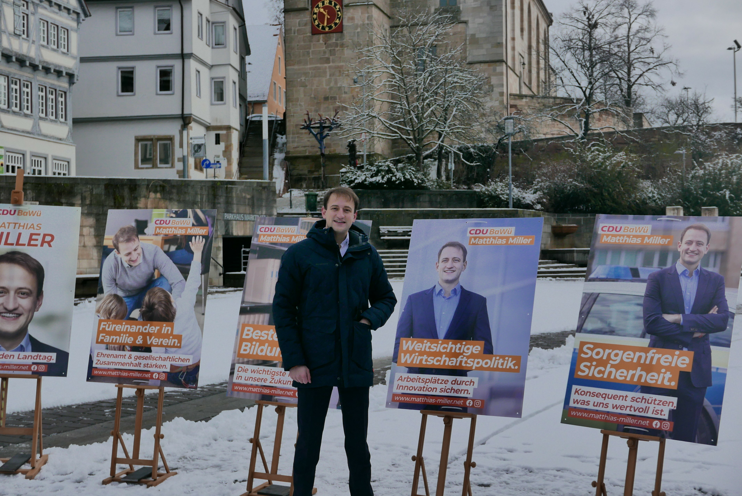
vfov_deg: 27.0
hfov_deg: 39.6
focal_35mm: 50
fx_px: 1031
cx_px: 371
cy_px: 248
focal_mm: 22.7
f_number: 3.2
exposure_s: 1/3200
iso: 800
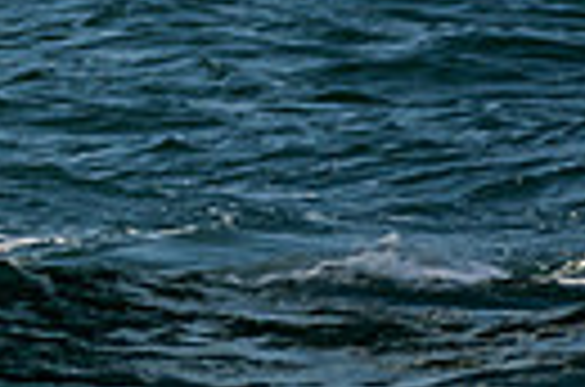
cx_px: -688
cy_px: -685
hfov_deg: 0.8
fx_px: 39748
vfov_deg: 0.6
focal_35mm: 2452
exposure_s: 1/2000
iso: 500
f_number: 8
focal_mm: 400
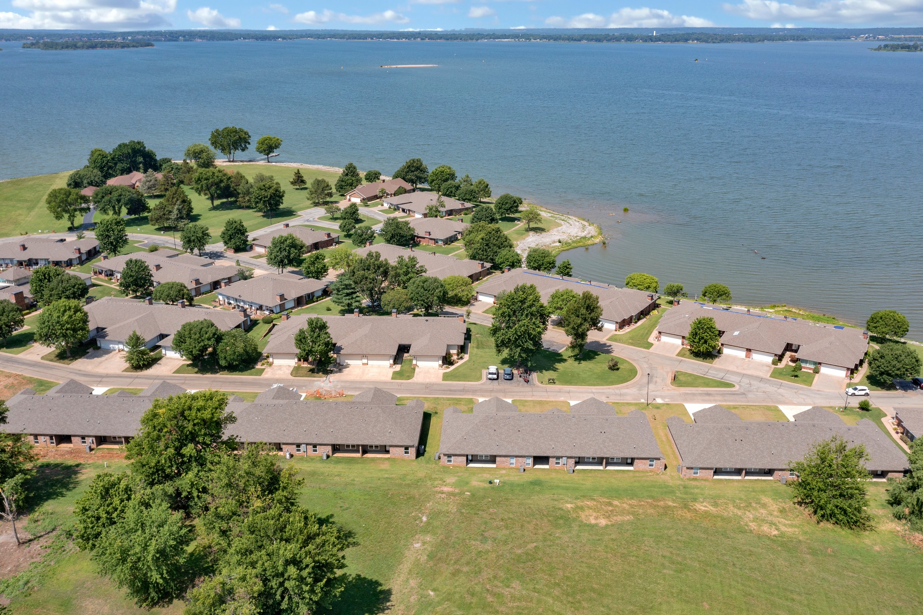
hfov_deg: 65.5
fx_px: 718
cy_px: 308
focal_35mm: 28
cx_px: 462
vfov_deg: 46.4
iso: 100
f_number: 5.6
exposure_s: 1/400
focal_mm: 10.26
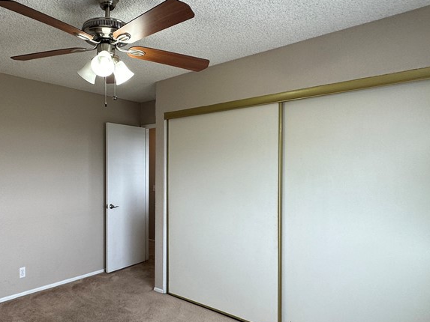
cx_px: 125
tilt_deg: -0.3
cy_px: 176
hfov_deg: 66.4
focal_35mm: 25
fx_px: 311
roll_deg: -0.7
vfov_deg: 54.8
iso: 125
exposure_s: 1/120
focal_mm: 2.22
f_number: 2.2
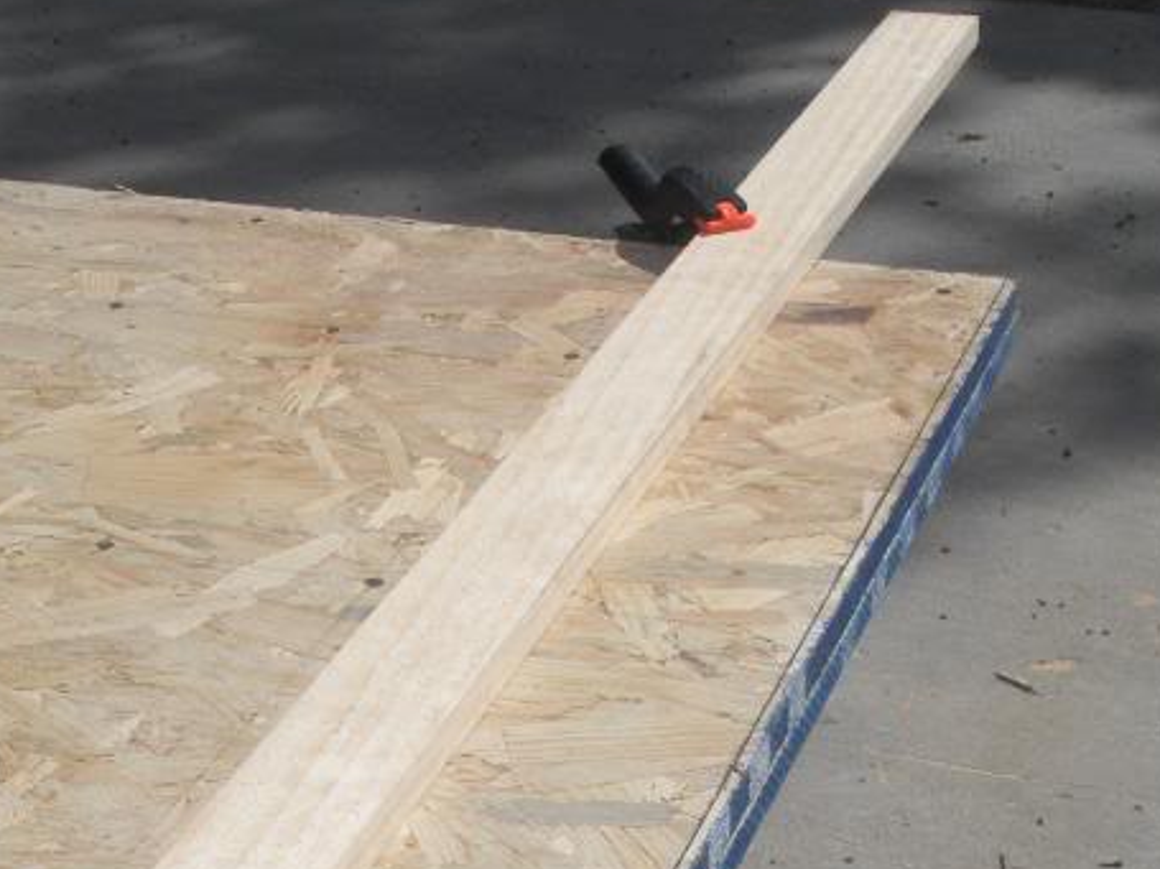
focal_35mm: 81
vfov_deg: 17.8
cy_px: 823
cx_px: 706
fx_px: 2714
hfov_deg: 24.1
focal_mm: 6.3
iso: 64
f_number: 5.6
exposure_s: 1/768
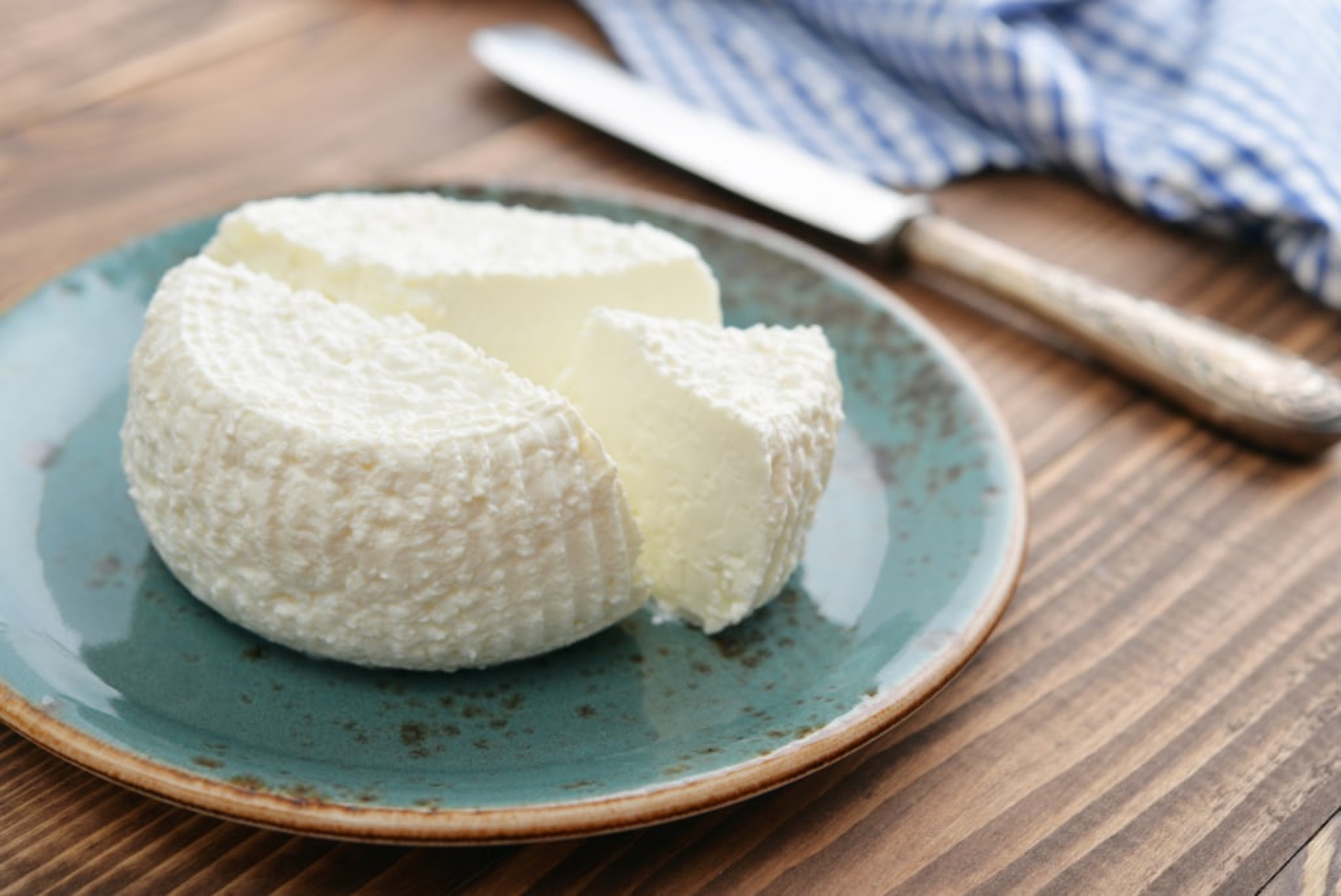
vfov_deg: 22.7
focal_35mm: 60
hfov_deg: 33.4
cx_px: 670
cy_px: 448
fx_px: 2236
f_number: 6.3
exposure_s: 1/160
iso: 125
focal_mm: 60
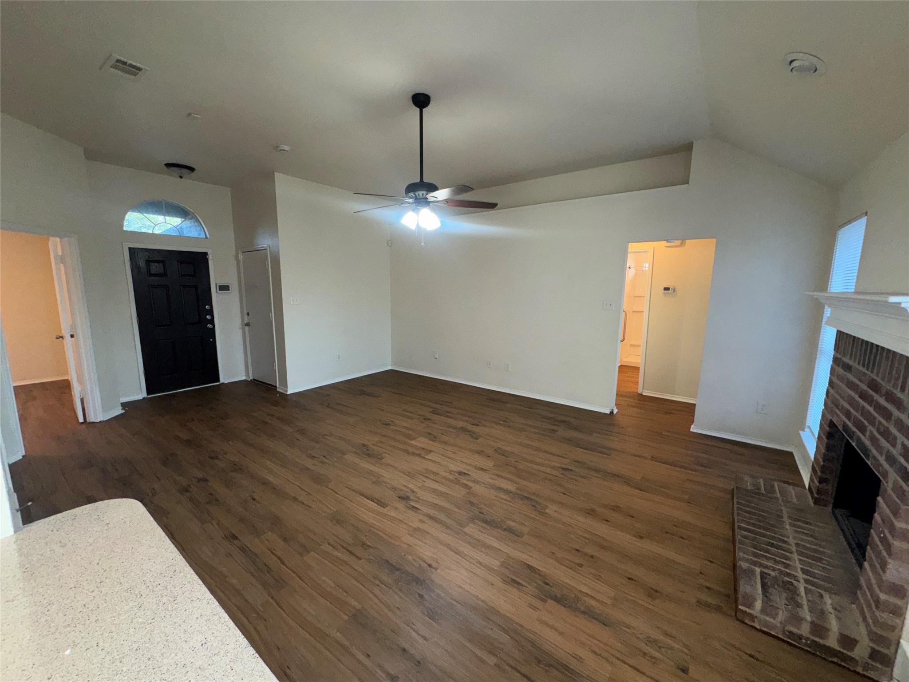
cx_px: 454
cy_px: 341
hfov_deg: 102.1
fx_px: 368
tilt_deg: -9.4
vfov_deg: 85.7
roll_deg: -0.1
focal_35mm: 14
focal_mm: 2.22
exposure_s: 1/60
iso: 100
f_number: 2.2
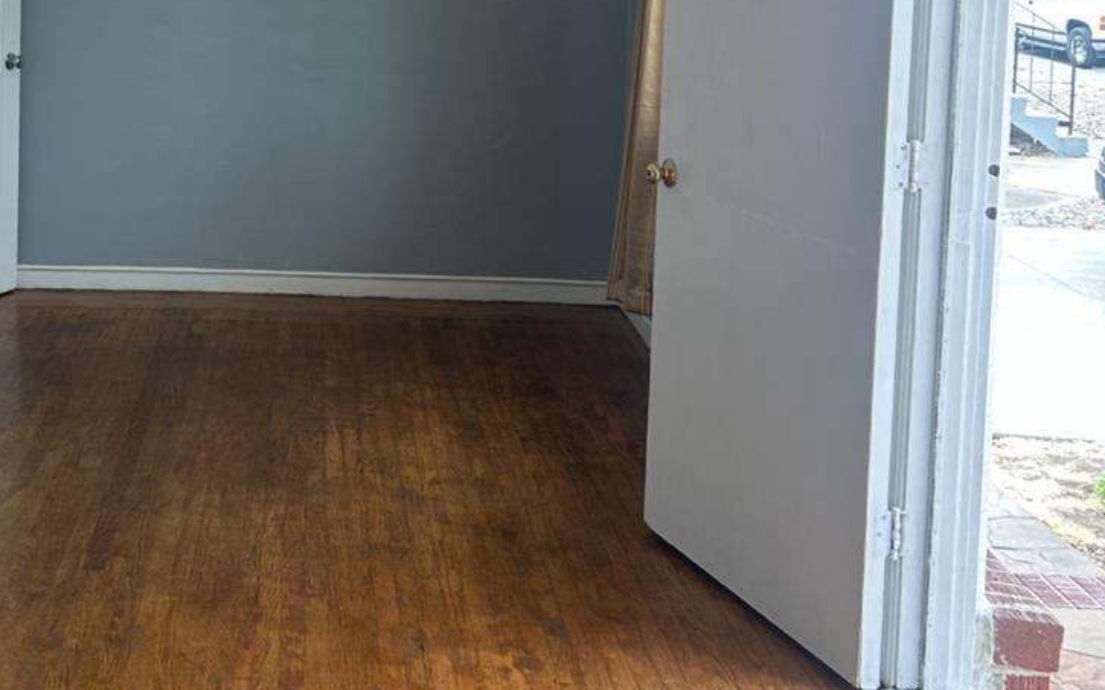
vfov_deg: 21.9
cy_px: -2
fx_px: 1716
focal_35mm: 57
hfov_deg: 34.9
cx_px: 271
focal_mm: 5.7
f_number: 1.5
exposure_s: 1/152
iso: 50
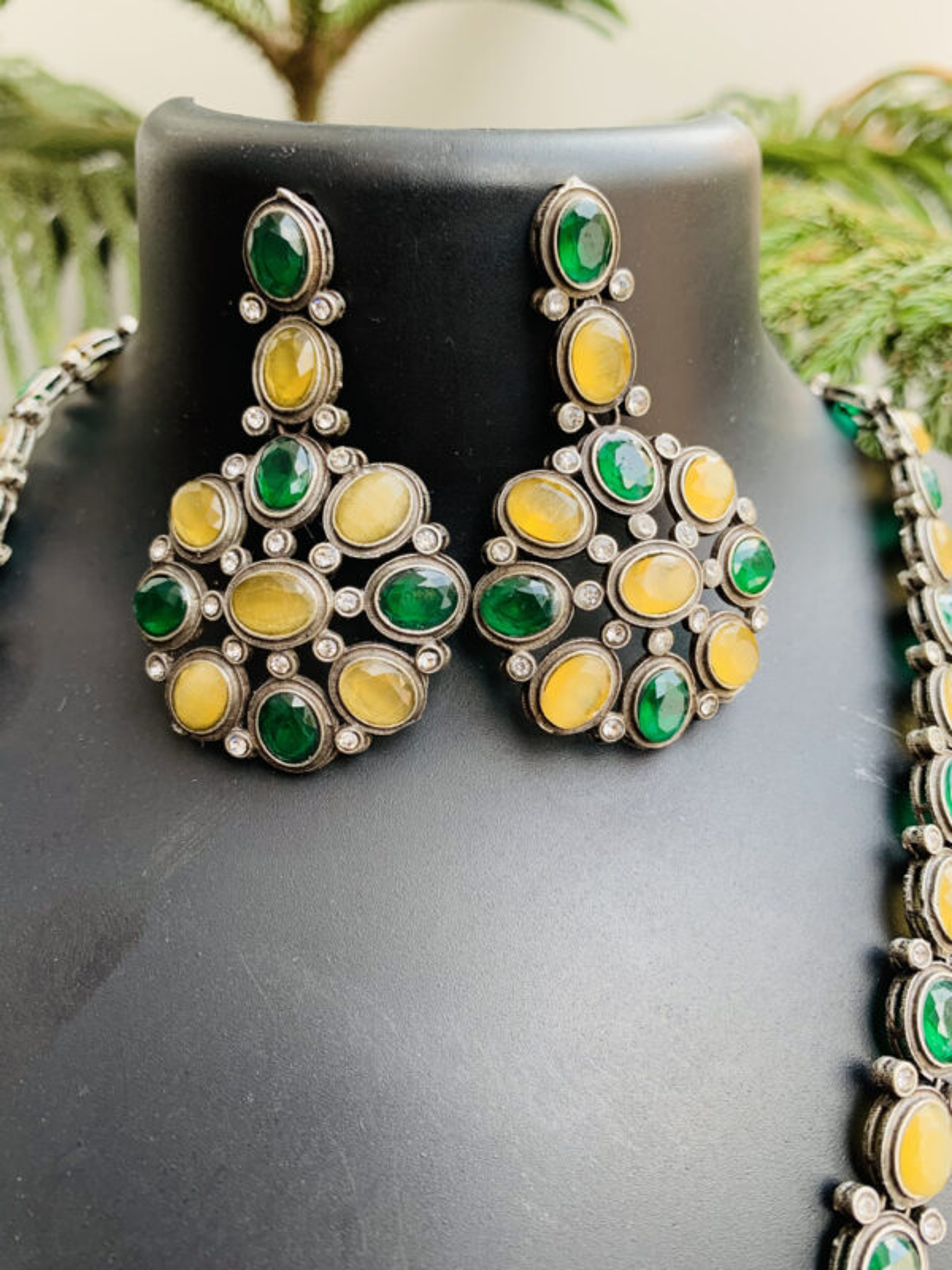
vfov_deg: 67.3
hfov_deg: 53.1
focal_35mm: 26
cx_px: 476
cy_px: 635
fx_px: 953
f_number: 1.8
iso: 40
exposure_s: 1/122
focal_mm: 4.25
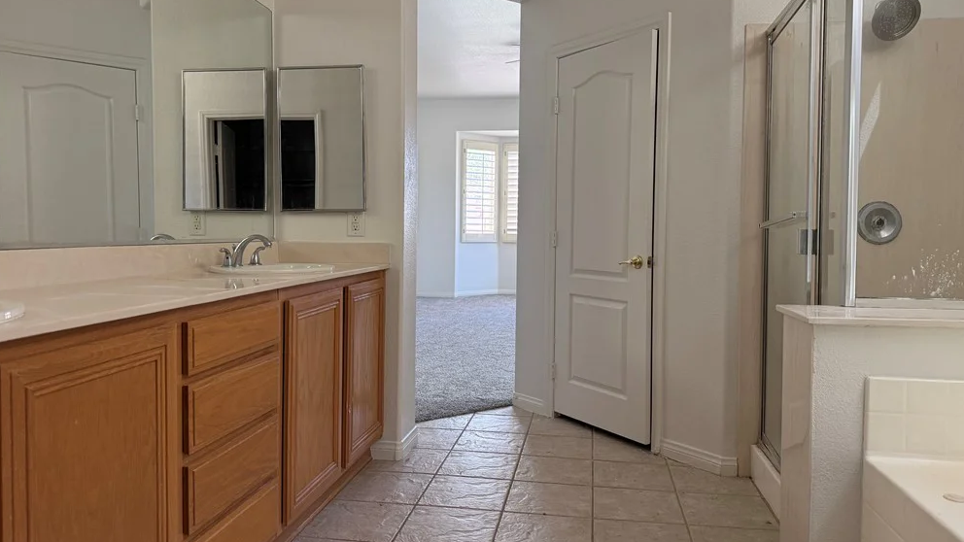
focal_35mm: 27
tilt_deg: +0.6
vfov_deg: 42.8
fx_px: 690
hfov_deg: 69.9
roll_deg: -0.4
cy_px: 242
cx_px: 493
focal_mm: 6.76
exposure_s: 1/120
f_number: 1.78
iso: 250
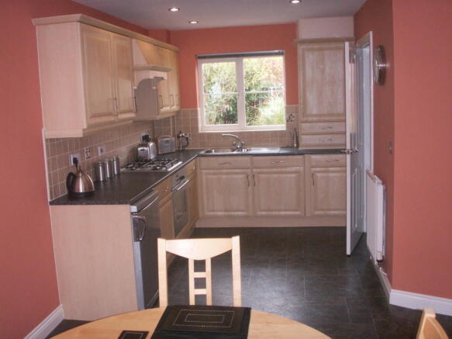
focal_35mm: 37
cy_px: 170
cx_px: 226
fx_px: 483
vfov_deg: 38.7
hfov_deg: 50.1
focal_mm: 7.7
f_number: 3.5
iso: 160
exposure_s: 1/40
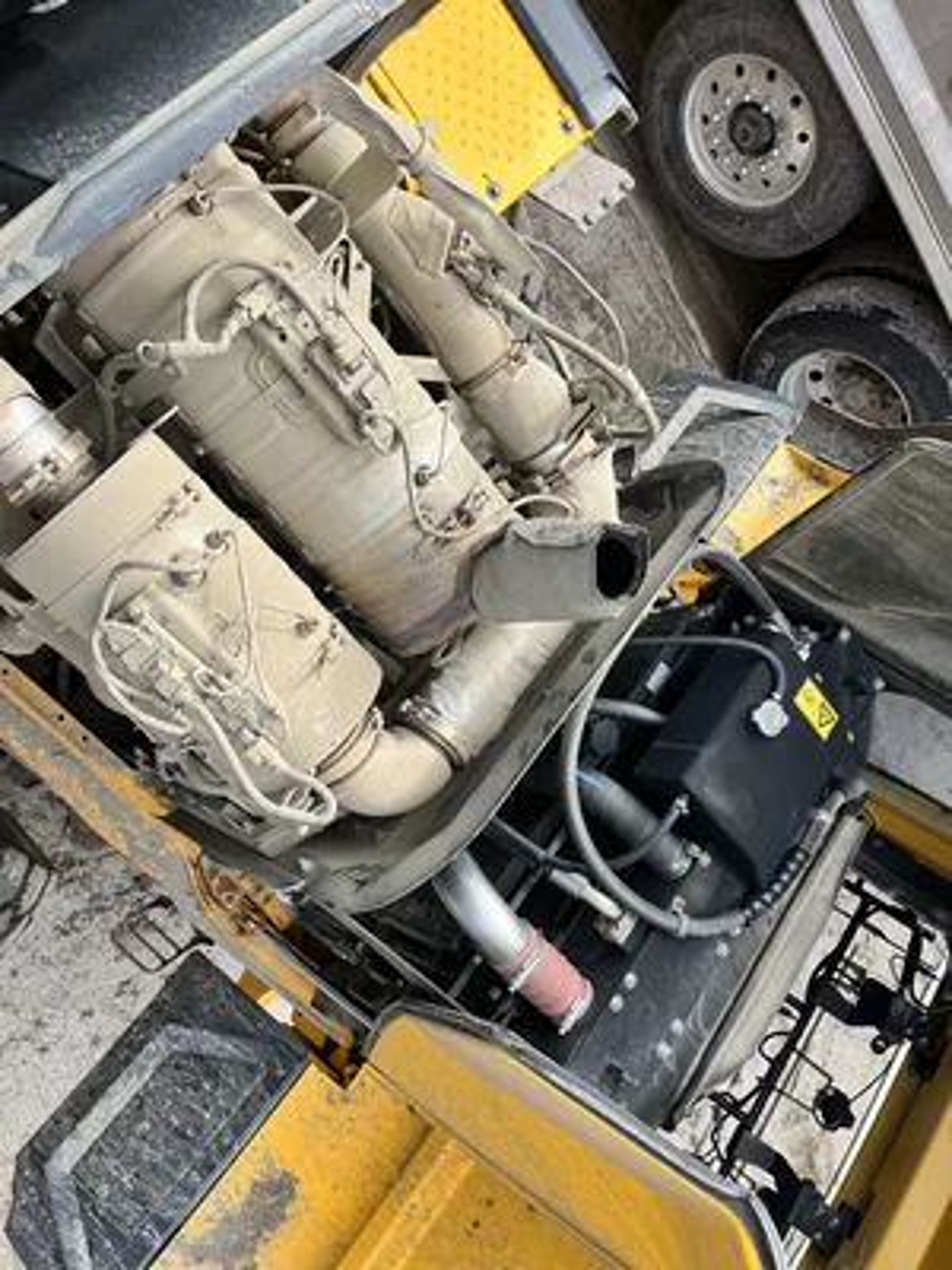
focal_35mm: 26
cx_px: 476
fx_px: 953
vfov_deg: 67.3
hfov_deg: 53.1
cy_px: 635
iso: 50
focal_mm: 5.1
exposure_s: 1/1294
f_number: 1.6
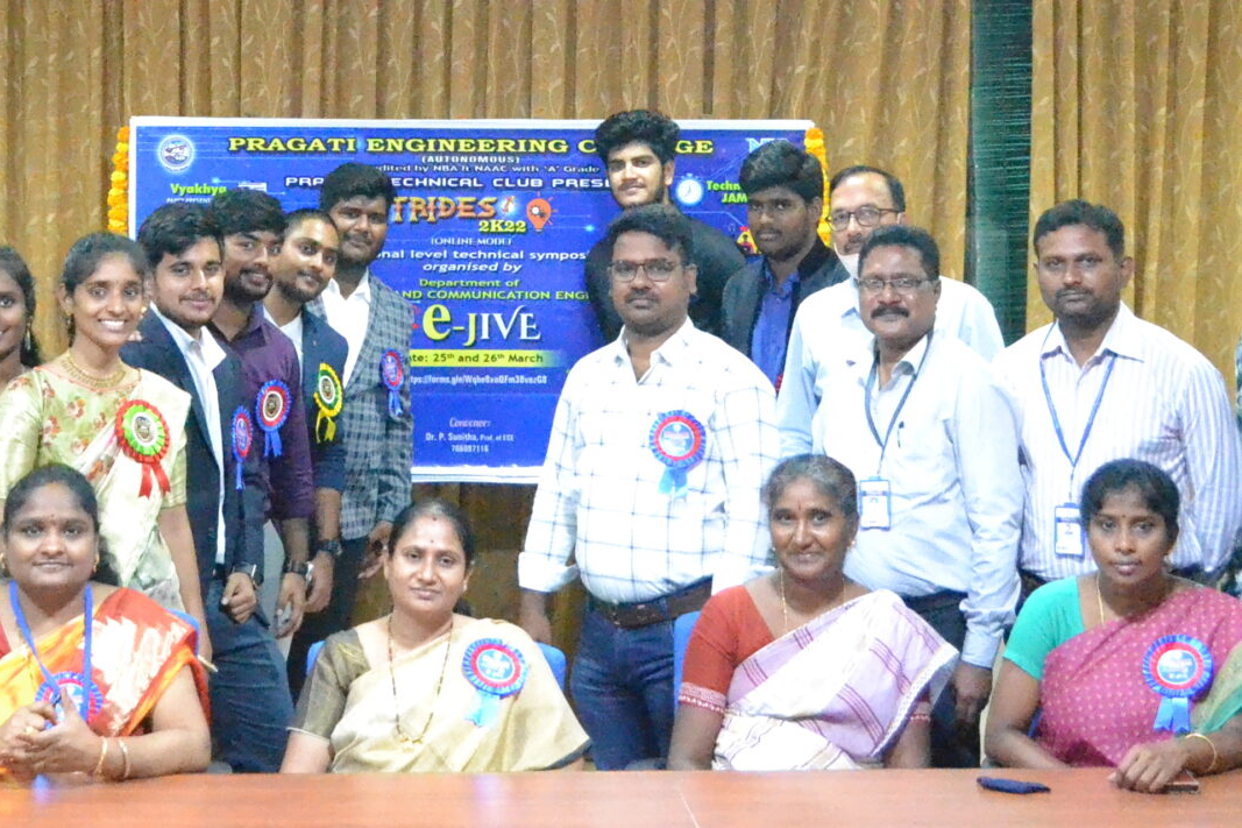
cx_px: 413
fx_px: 2483
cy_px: -40
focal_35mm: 72
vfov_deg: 18.3
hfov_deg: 27.9
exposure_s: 1/80
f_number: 3.8
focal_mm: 20
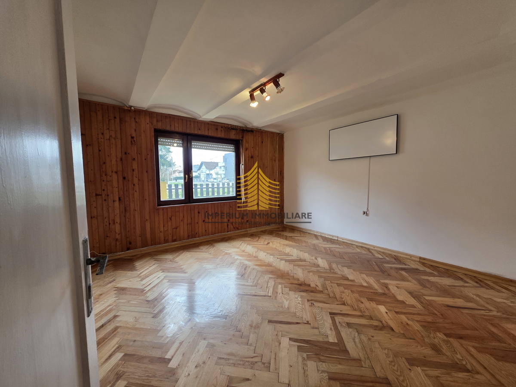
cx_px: 258
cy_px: 194
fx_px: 194
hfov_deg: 106.2
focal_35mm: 13
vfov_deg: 89.9
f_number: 1.9
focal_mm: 2.2
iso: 80
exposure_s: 1/100
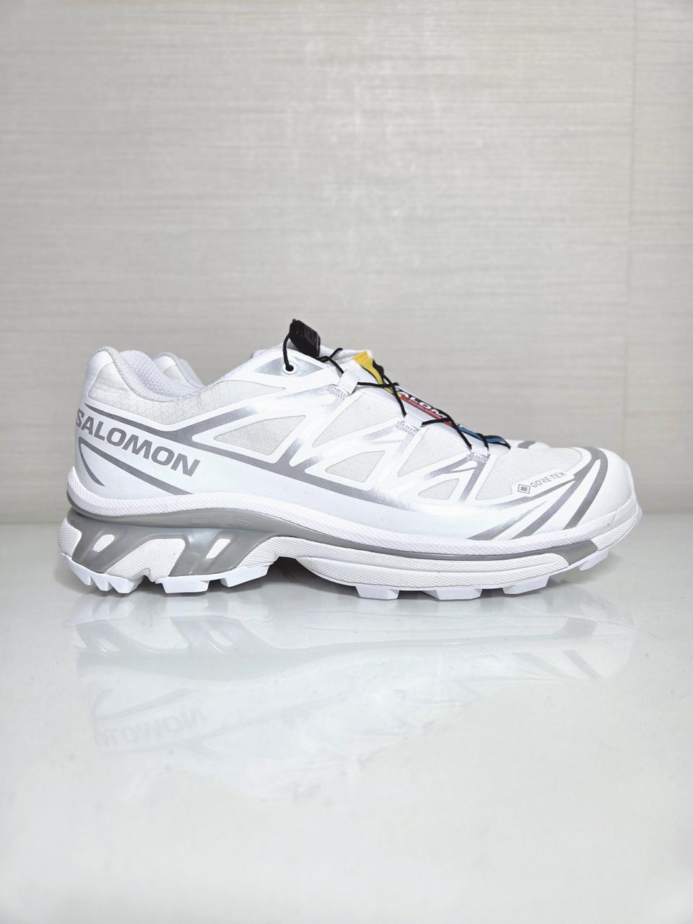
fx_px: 614
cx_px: 346
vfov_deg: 73.9
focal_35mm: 23
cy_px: 462
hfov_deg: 58.9
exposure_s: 1/120
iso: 100
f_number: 1.8
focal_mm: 5.4
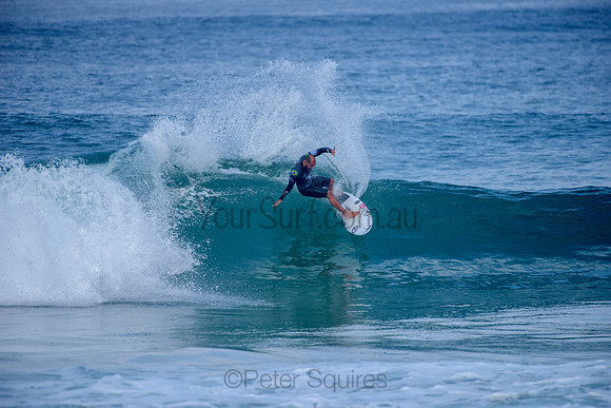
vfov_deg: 2.8
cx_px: 306
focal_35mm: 500
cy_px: 204
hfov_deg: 4.1
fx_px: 8489
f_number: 5.6
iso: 220
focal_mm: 500
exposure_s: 1/2000
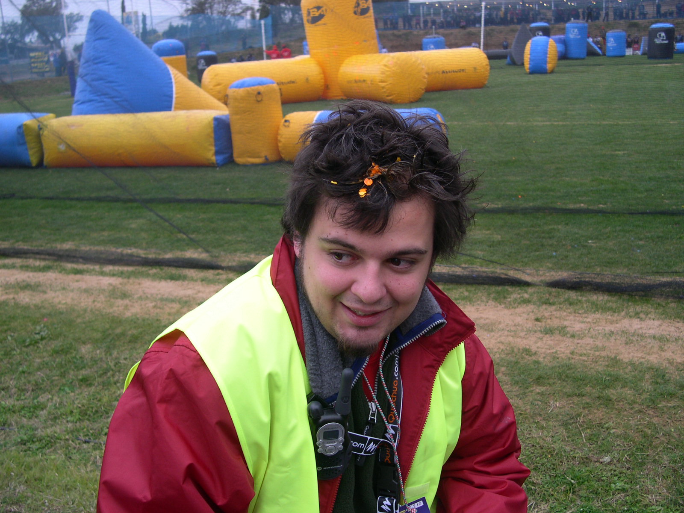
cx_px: 342
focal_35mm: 38
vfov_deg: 37.7
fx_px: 751
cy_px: 256
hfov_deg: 49.0
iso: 100
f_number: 2.8
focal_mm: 8
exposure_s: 1/107
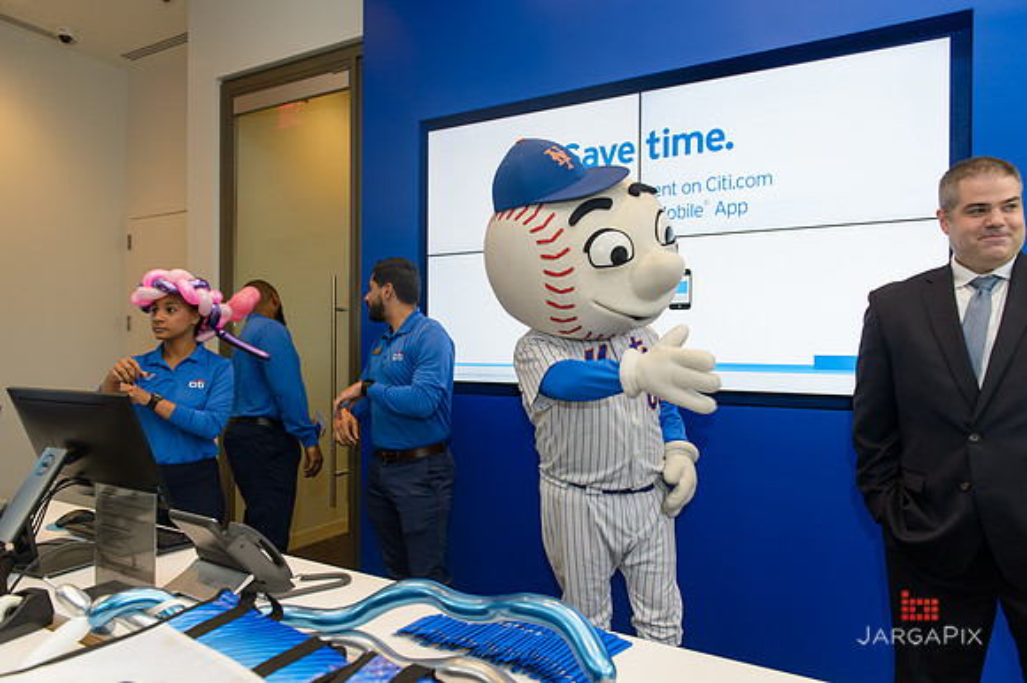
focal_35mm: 24
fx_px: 684
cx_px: 514
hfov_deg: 73.8
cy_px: 342
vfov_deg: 53.1
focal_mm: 24
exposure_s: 1/160
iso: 640
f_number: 3.5
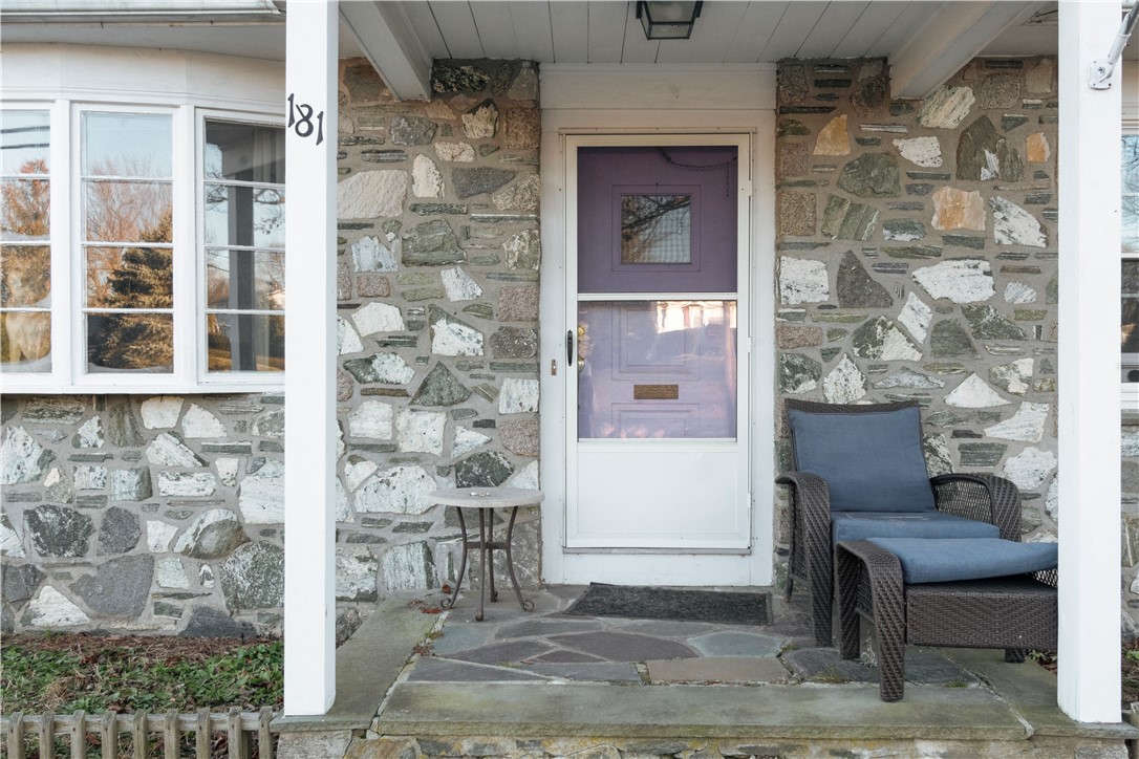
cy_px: 380
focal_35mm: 30
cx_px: 570
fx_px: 949
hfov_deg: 61.9
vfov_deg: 43.6
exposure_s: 1/30
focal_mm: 20
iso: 400
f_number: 14
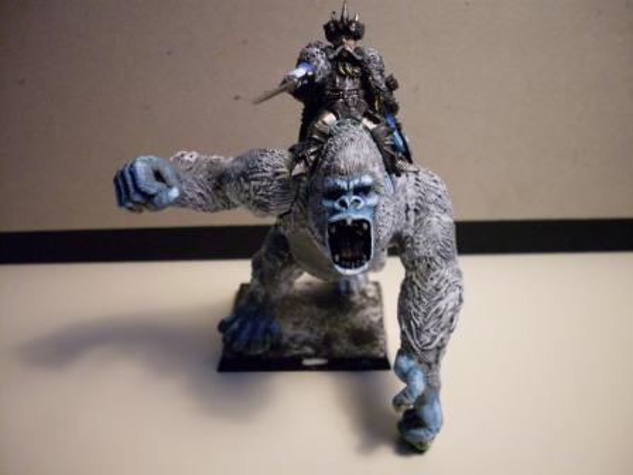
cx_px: 316
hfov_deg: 49.0
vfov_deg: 37.7
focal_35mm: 38
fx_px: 695
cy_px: 238
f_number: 2.8
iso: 200
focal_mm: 6.3
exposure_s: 1/45
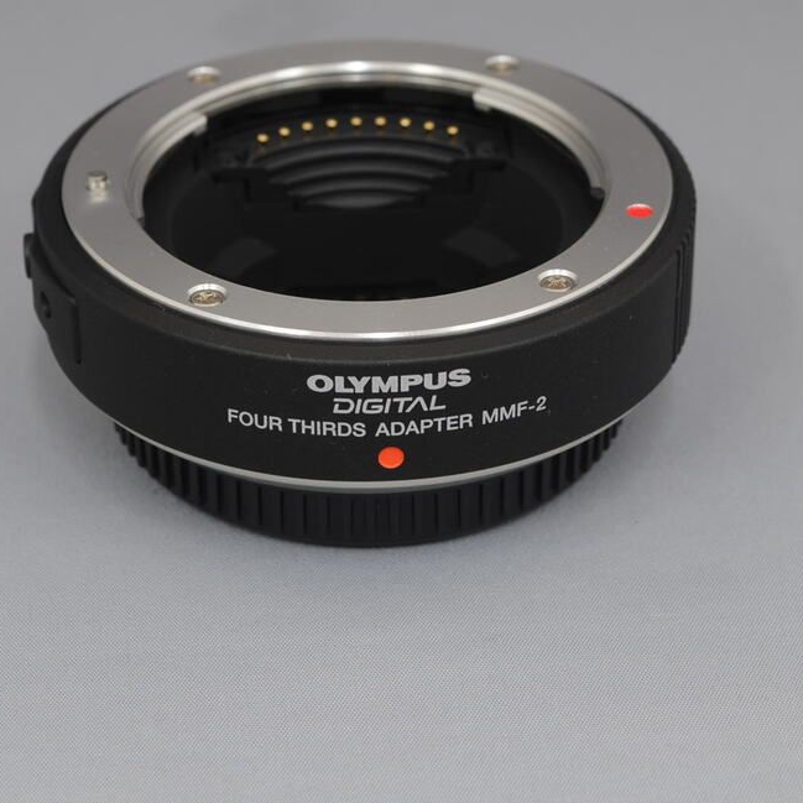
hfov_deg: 13.4
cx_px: 372
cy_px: 309
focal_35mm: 130
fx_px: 3406
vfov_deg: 13.4
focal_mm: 55
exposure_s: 1/4
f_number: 10
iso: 100
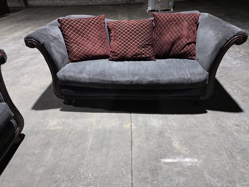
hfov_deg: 73.9
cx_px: 124
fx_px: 165
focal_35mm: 23
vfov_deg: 58.9
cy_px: 94
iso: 1000
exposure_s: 1/120
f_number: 1.7
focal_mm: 6.3
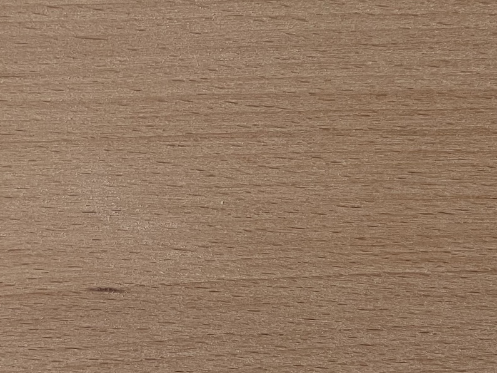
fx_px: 962
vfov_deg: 21.9
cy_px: 155
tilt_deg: -12.5
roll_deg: +0.2
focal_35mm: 67
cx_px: 151
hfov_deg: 28.7
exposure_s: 1/50
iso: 100
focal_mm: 4.2
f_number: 1.6
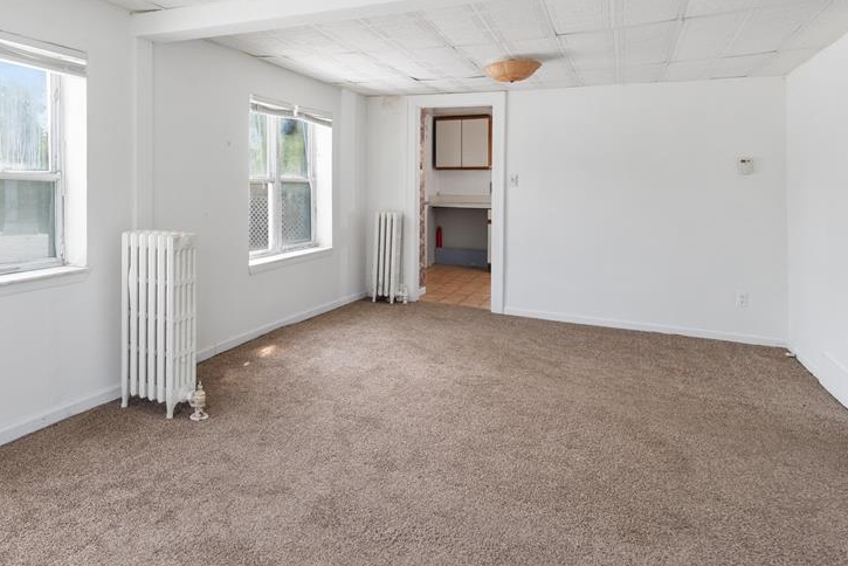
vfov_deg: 52.6
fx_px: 566
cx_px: 313
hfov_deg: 72.4
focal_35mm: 24
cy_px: 215
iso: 125
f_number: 9
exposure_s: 1/60
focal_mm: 17
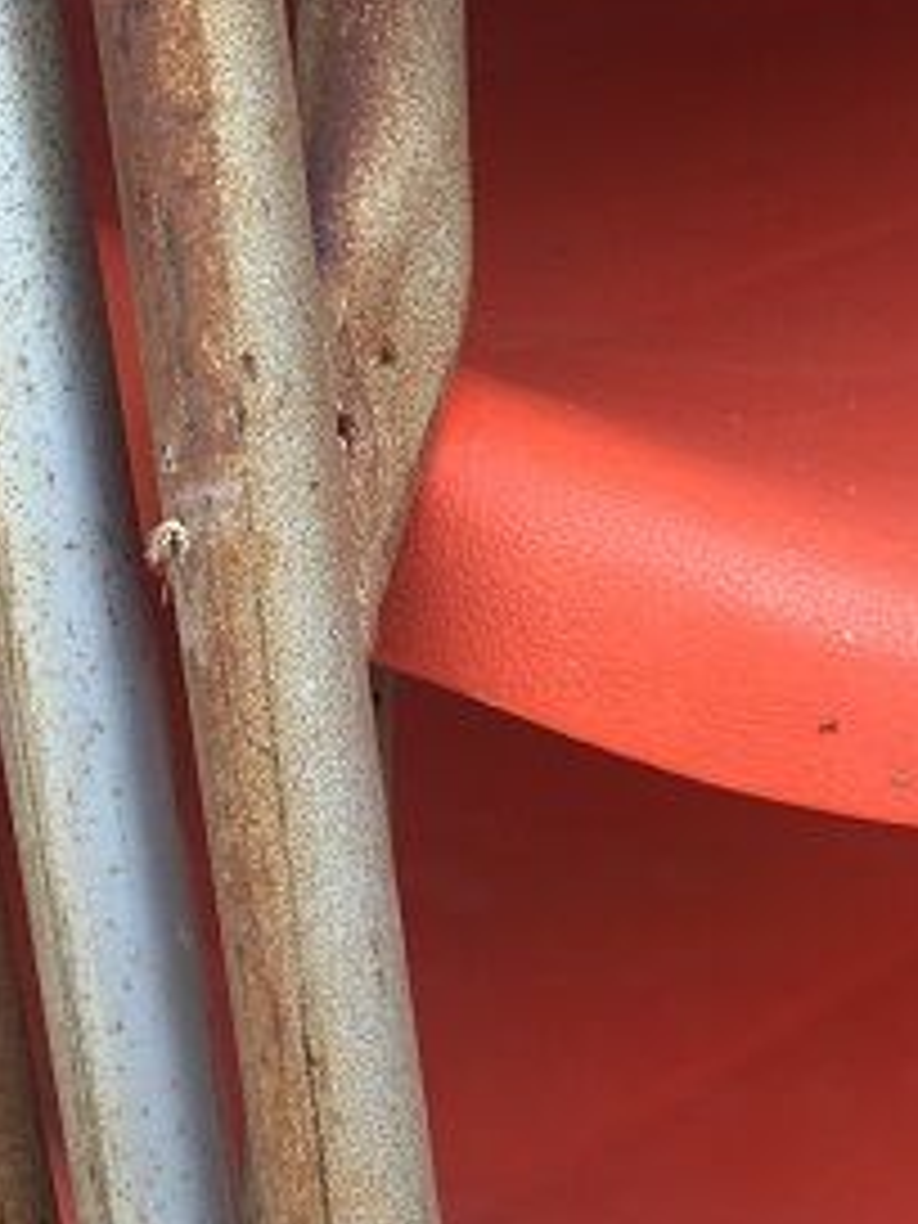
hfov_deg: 16.9
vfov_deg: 22.5
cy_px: 245
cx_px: 92
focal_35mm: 86
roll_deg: +2.8
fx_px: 3041
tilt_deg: -20.6
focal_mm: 4.15
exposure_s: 1/106
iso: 25
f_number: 2.2
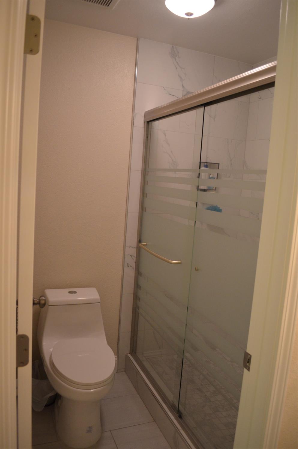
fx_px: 337
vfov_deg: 67.5
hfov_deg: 47.8
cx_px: 149
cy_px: 224
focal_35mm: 27
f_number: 3.5
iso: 1600
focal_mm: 18
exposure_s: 1/200
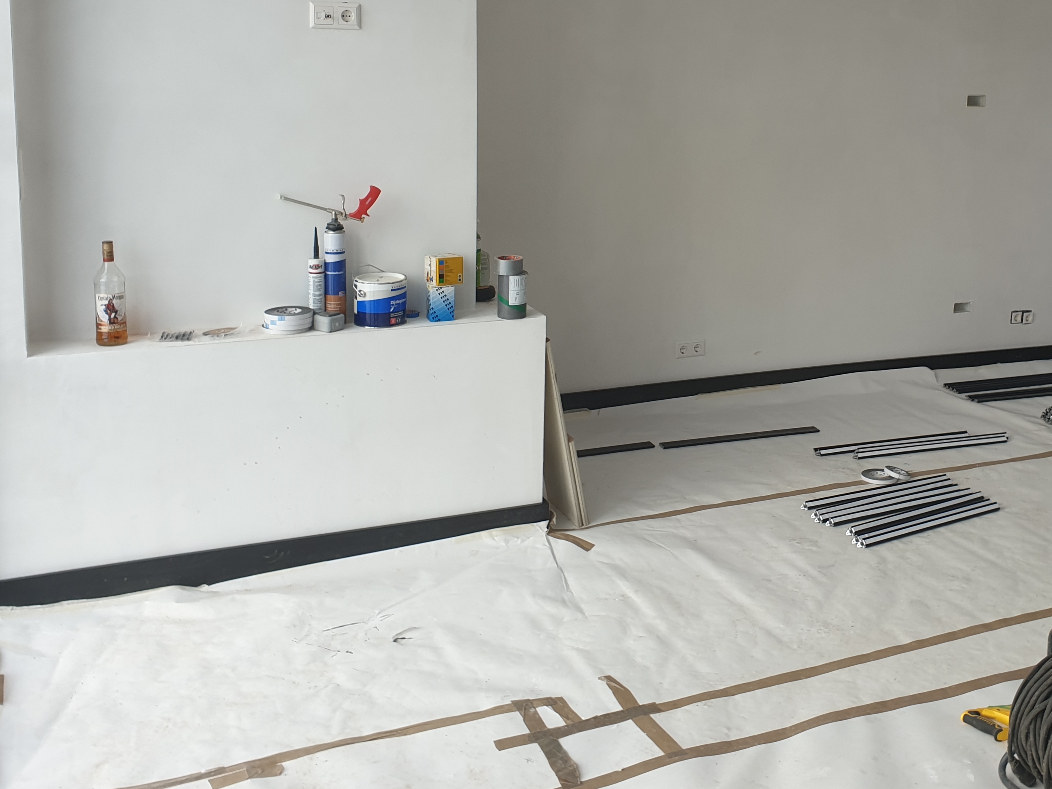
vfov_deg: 33.9
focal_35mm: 42
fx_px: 1276
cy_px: 231
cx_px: 757
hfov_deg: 43.7
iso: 50
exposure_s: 1/243
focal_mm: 4.3
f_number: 2.4
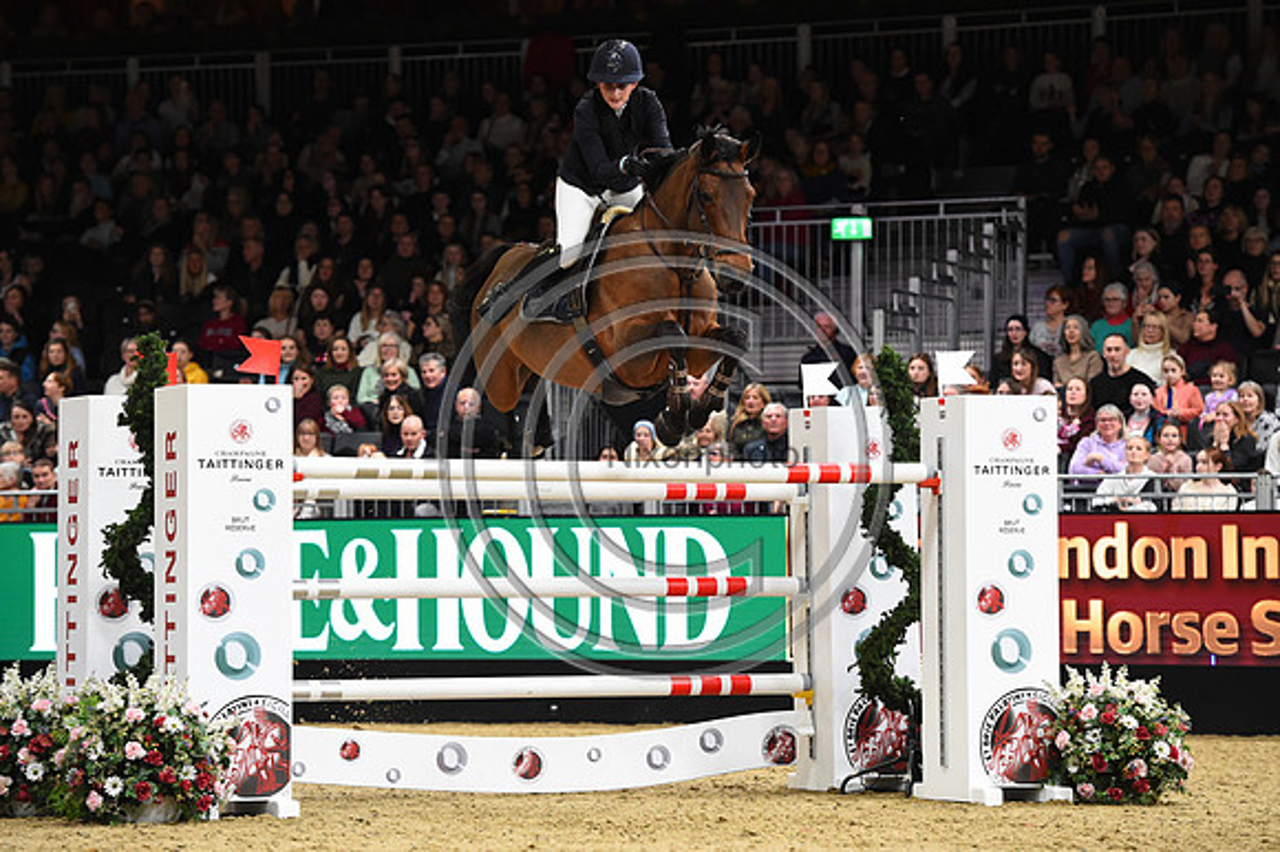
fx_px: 5152
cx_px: 640
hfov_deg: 14.2
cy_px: 426
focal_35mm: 145
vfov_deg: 9.5
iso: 5000
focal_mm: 145
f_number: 4
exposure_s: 1/800
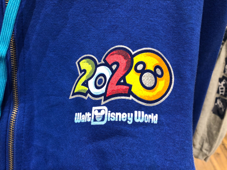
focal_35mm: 28
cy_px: 85
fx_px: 184
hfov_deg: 63.4
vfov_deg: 49.7
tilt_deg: -30.3
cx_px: 114
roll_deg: -12.3
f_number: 1.8
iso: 40
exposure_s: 1/20
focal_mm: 3.99
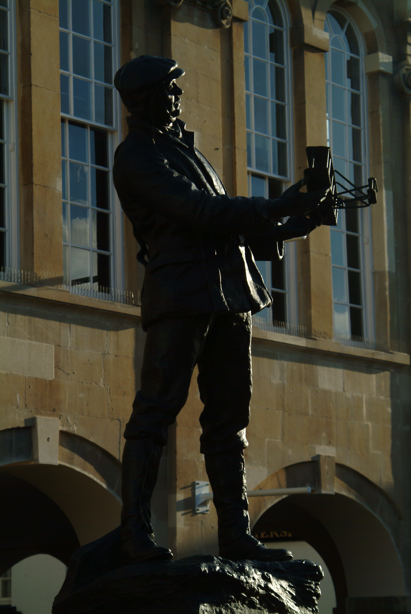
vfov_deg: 17.7
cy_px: 307
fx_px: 1973
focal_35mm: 116
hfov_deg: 11.9
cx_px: 206
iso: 160
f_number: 8
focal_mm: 77
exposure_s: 1/250
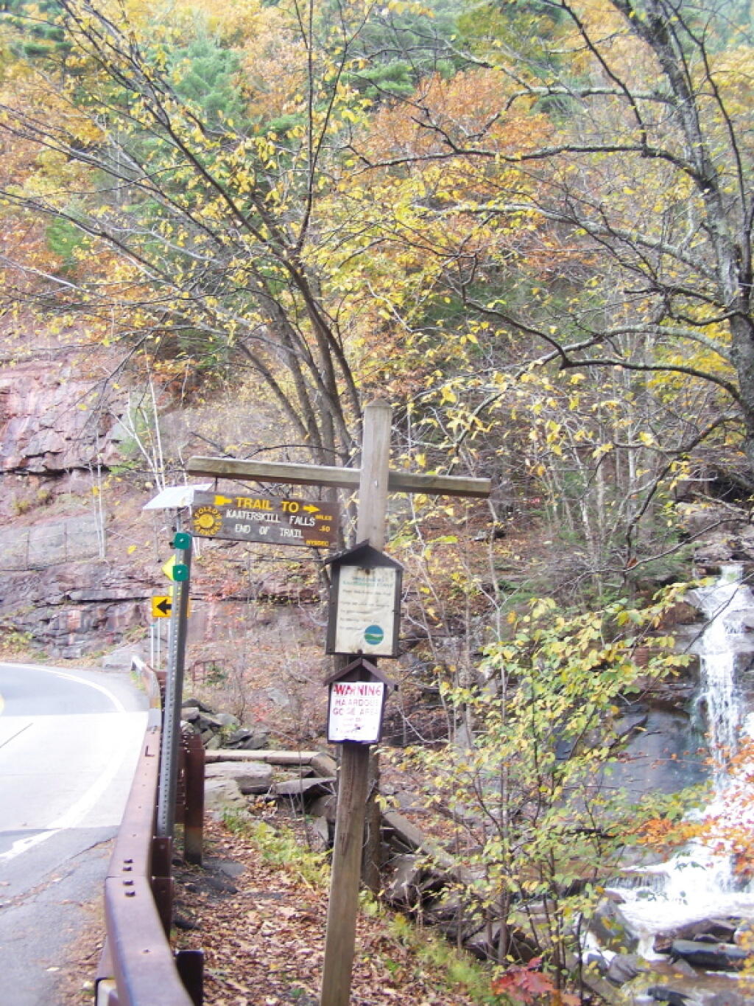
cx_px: 377
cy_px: 503
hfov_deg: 37.7
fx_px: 1103
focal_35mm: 38
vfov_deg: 49.0
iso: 80
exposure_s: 1/100
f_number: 2.8
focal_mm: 6.3
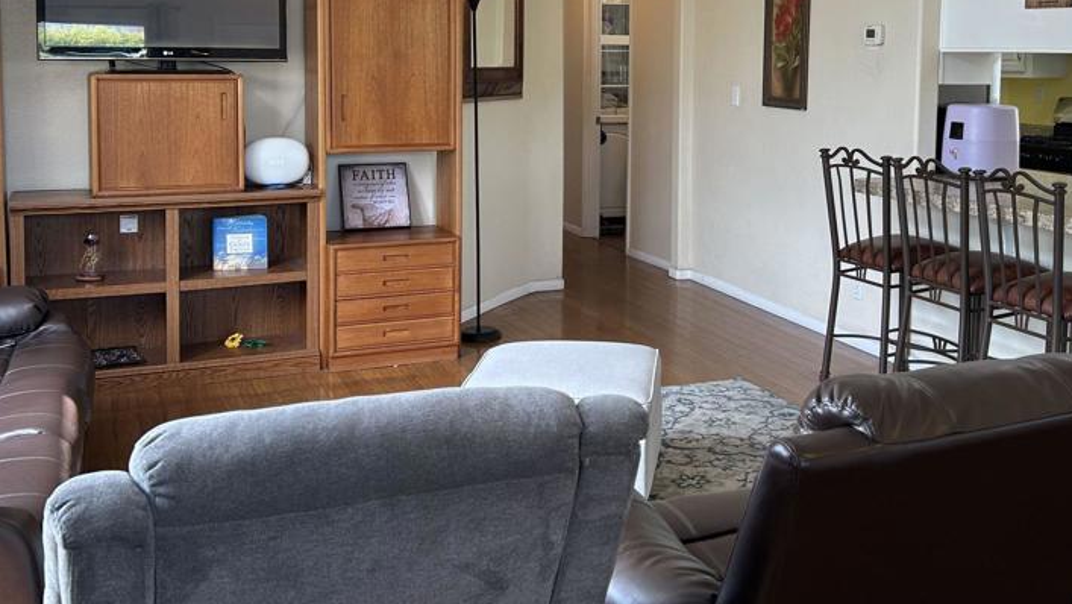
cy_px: 131
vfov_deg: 28.5
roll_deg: -0.9
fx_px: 1166
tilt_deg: -4.4
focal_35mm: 41
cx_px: 605
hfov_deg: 49.3
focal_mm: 5.7
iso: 64
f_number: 1.5
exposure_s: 1/120
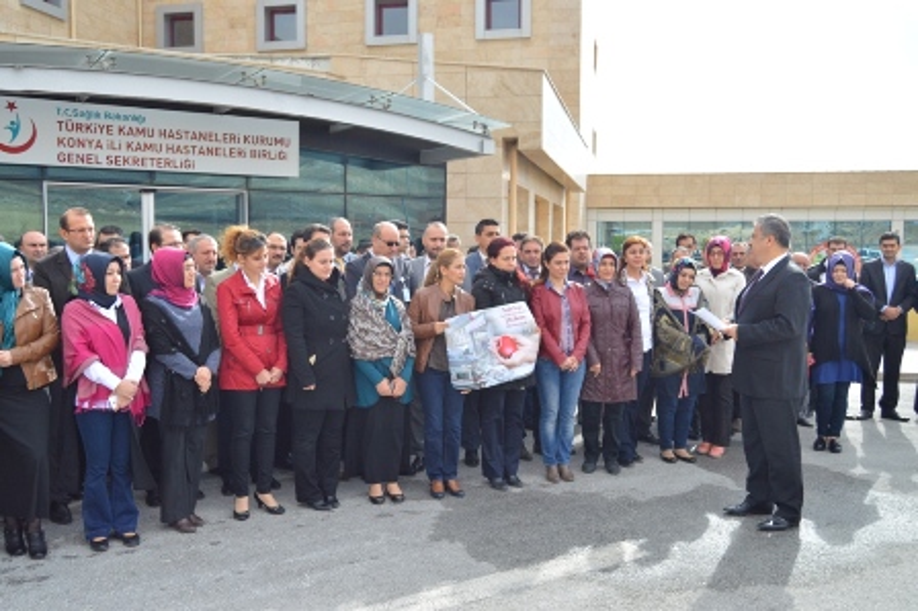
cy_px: 306
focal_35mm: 33
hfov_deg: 57.3
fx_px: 841
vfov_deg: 39.9
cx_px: 459
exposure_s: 1/1250
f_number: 5
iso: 400
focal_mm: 22
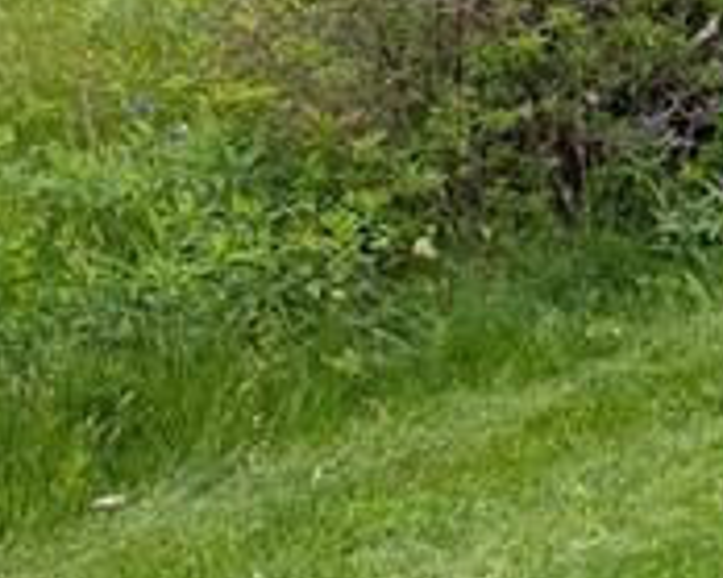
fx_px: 2951
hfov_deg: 12.3
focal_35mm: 138
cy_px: 312
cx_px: 1444
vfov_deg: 11.2
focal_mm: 6.9
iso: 25
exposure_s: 1/316
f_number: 1.68
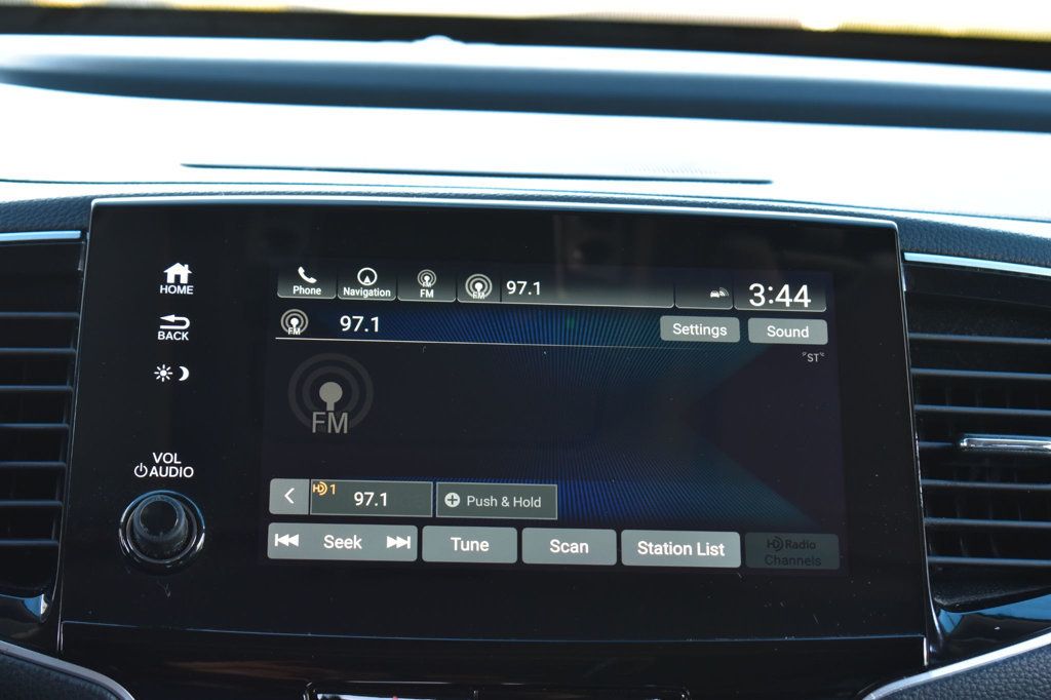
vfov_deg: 16.5
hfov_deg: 24.6
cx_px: 526
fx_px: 2408
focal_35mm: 82
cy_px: 350
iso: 400
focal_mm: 55
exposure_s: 1/15
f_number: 6.3
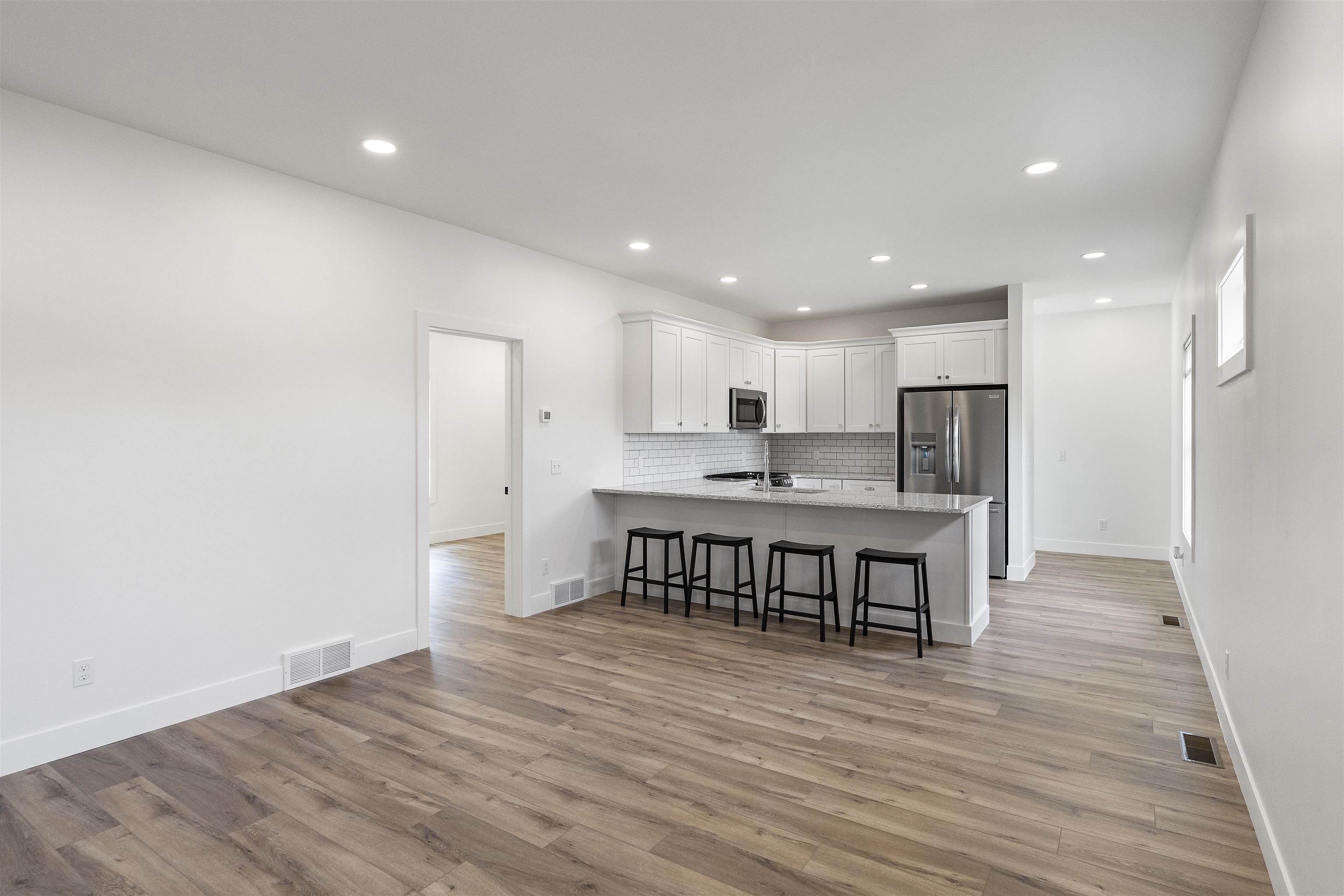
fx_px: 691
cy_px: 448
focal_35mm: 18
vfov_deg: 65.9
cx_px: 672
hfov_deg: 88.4
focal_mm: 18.5
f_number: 5.6
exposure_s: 1/125
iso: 3200
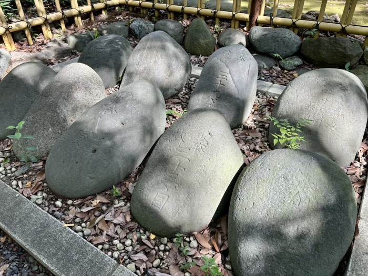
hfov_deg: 67.3
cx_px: 184
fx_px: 276
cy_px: 138
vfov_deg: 53.1
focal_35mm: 26
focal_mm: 5.96
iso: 32
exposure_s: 1/121
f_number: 1.6
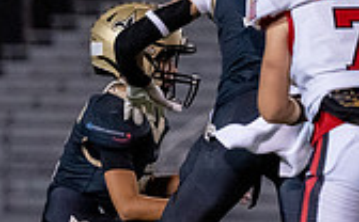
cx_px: 609
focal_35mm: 619
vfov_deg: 2.1
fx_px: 6040
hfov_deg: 3.4
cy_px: 148
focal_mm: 141
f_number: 2.8
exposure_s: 1/1250
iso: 5000
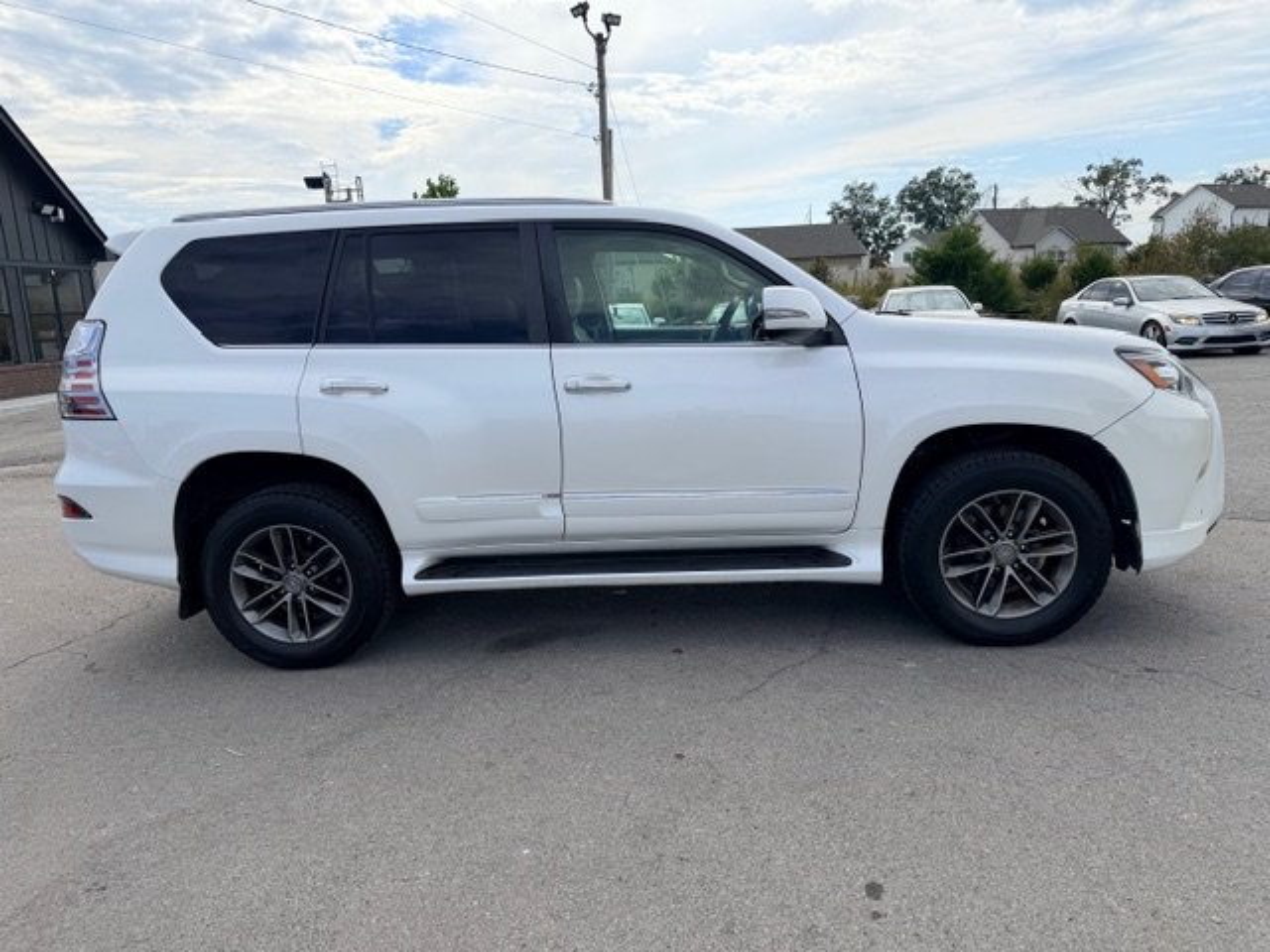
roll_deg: +3.4
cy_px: 476
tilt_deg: -9.7
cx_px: 635
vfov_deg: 56.8
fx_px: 881
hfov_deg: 71.6
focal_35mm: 24
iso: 80
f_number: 1.78
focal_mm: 6.76
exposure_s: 1/5714
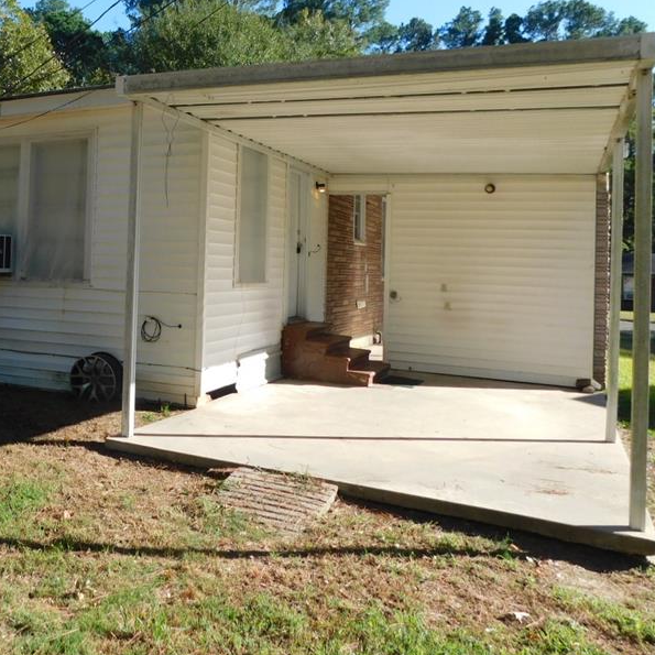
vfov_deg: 46.8
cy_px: 243
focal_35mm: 35
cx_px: 135
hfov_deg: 45.0
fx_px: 749
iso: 125
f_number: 3
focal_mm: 4
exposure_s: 1/800
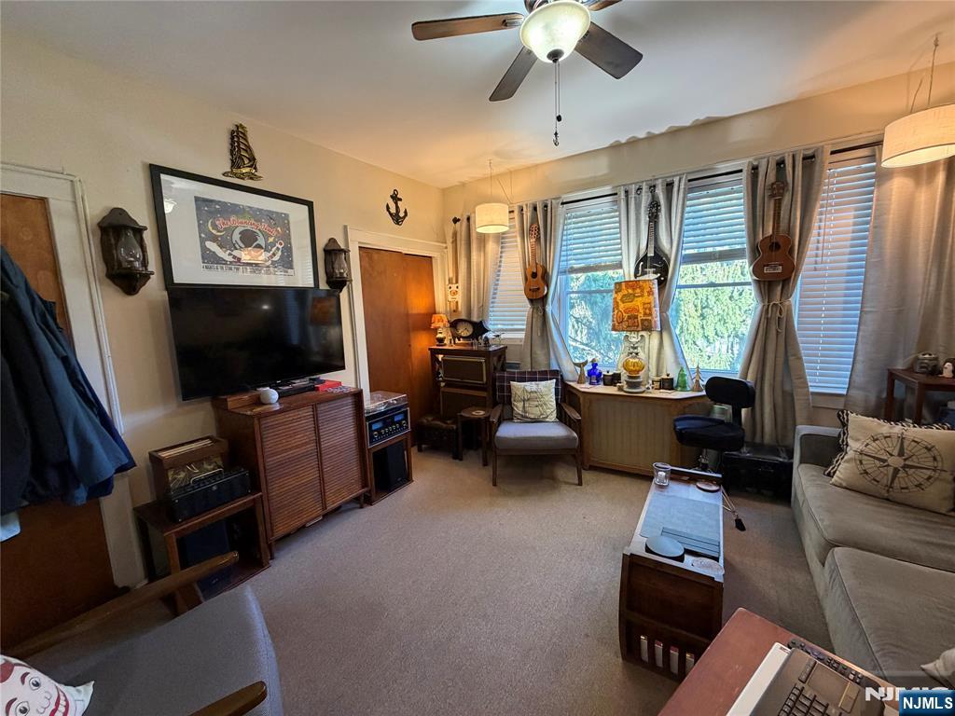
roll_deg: +2.6
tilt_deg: -9.1
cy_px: 358
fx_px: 386
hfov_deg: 102.1
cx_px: 478
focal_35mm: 14
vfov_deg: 85.7
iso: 320
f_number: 2.2
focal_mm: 2.22
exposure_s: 1/60
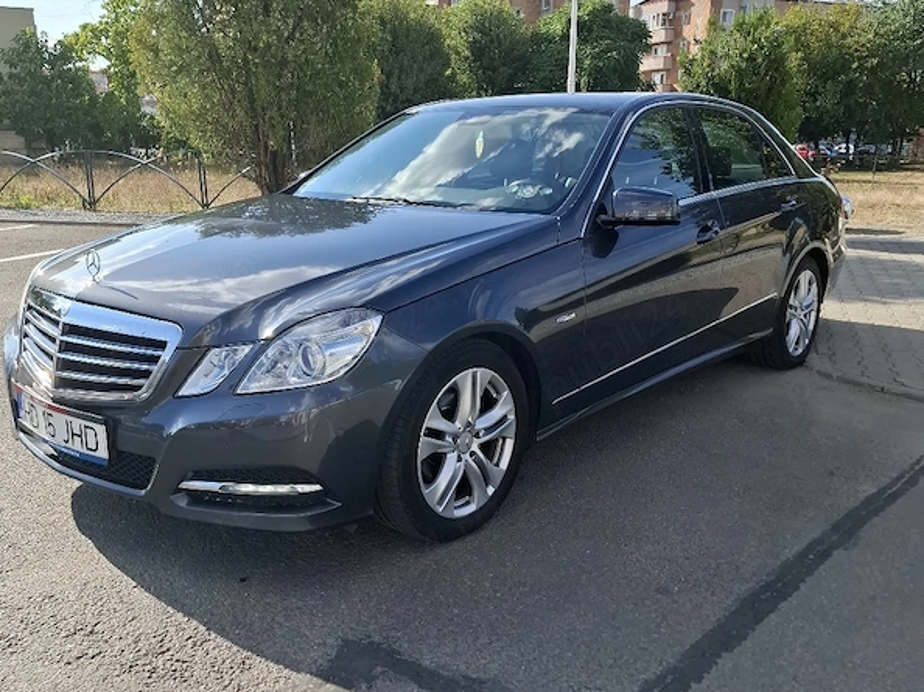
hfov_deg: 58.4
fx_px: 827
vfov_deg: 45.4
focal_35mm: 31
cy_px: 367
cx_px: 460
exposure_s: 1/2500
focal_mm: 5.54
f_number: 1.8
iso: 50
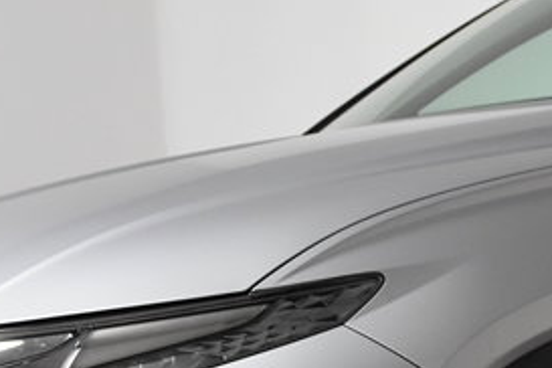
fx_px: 1901
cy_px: 347
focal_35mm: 124
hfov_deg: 16.0
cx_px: 619
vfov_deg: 11.0
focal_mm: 22
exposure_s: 1/80
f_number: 4.5
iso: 1600
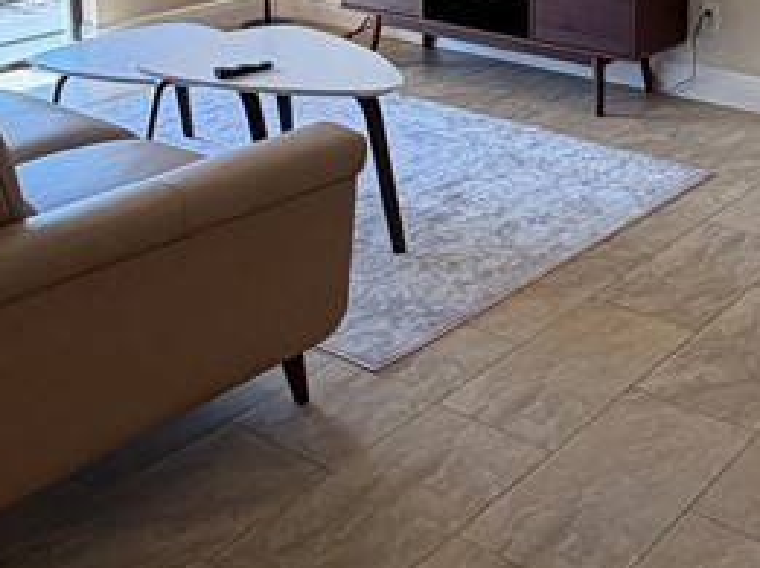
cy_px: -17
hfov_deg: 34.3
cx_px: 559
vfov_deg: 25.1
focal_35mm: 55
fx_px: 1206
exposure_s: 1/120
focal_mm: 2.22
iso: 125
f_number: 2.2
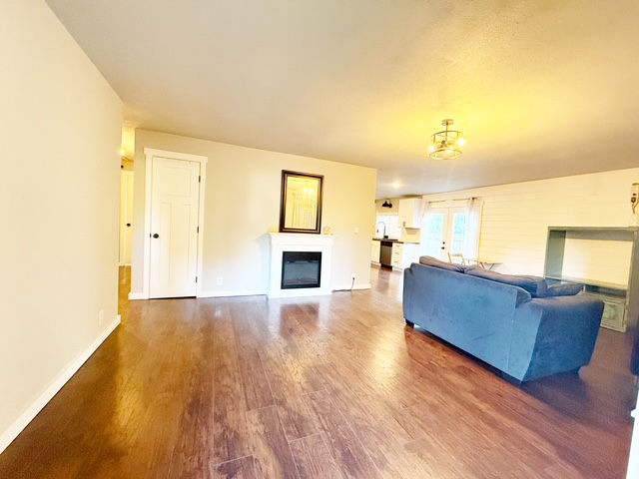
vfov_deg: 85.7
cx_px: 320
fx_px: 258
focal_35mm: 14
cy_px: 240
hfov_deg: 102.1
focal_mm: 2.22
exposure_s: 1/60
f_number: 2.2
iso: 500
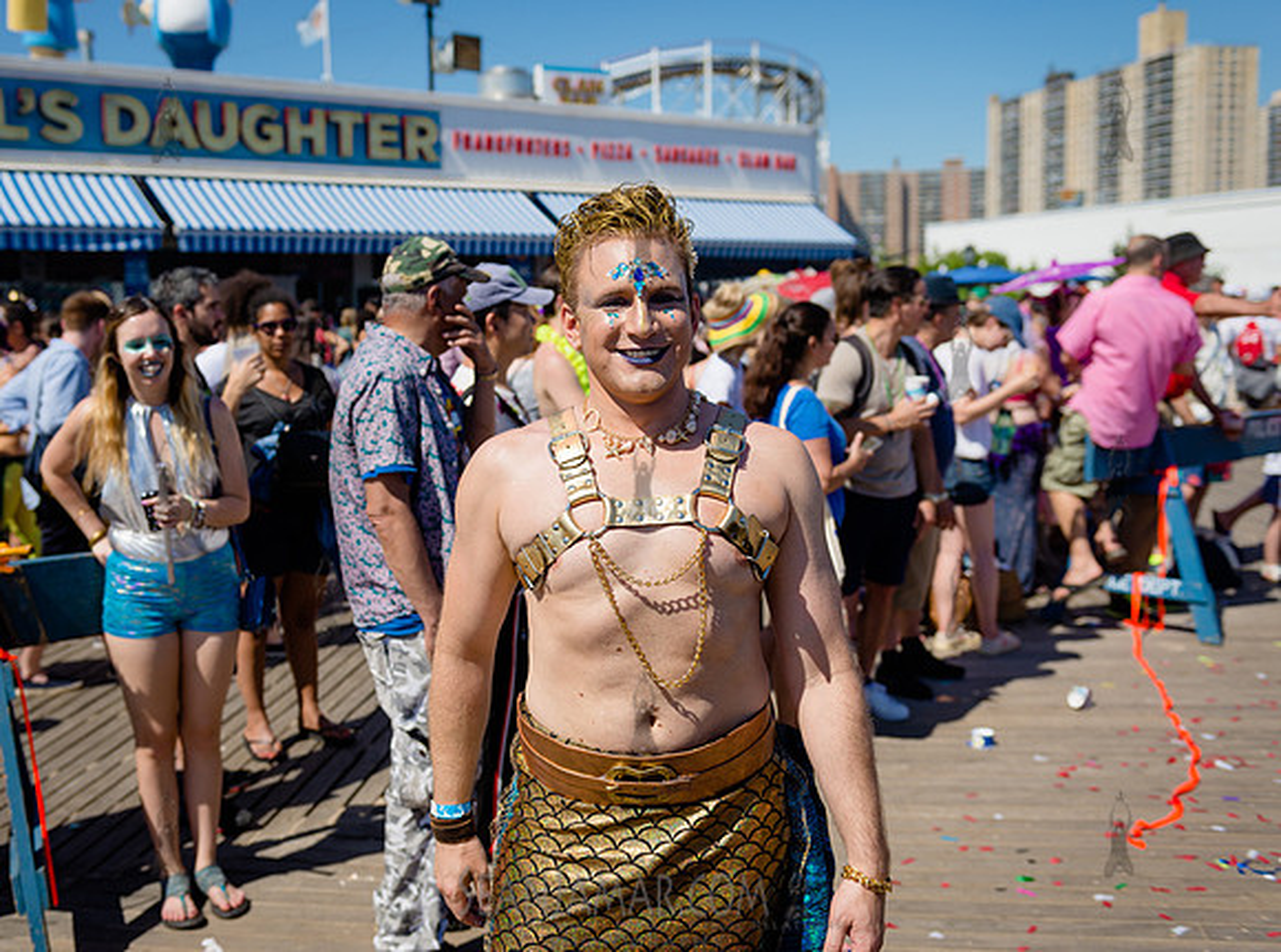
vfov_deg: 37.4
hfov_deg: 48.7
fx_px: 1407
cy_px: 455
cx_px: 536
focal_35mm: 38
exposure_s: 1/2500
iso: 100
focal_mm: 34
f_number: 3.5
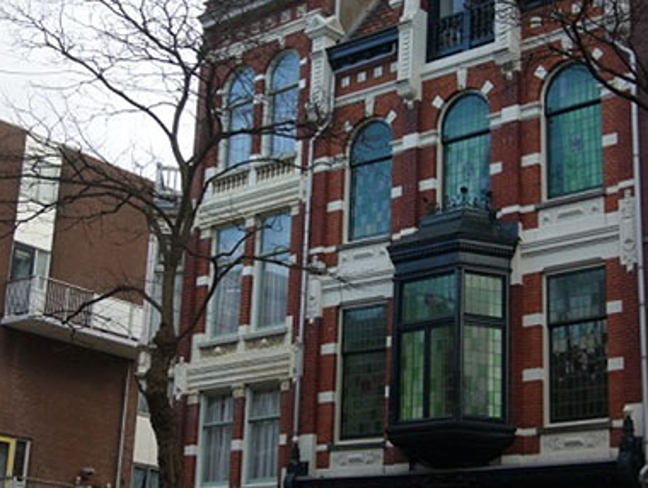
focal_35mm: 71
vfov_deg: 20.8
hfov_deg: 27.4
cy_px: 205
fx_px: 1331
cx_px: 341
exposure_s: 1/100
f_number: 3.6
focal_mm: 9.9
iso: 80
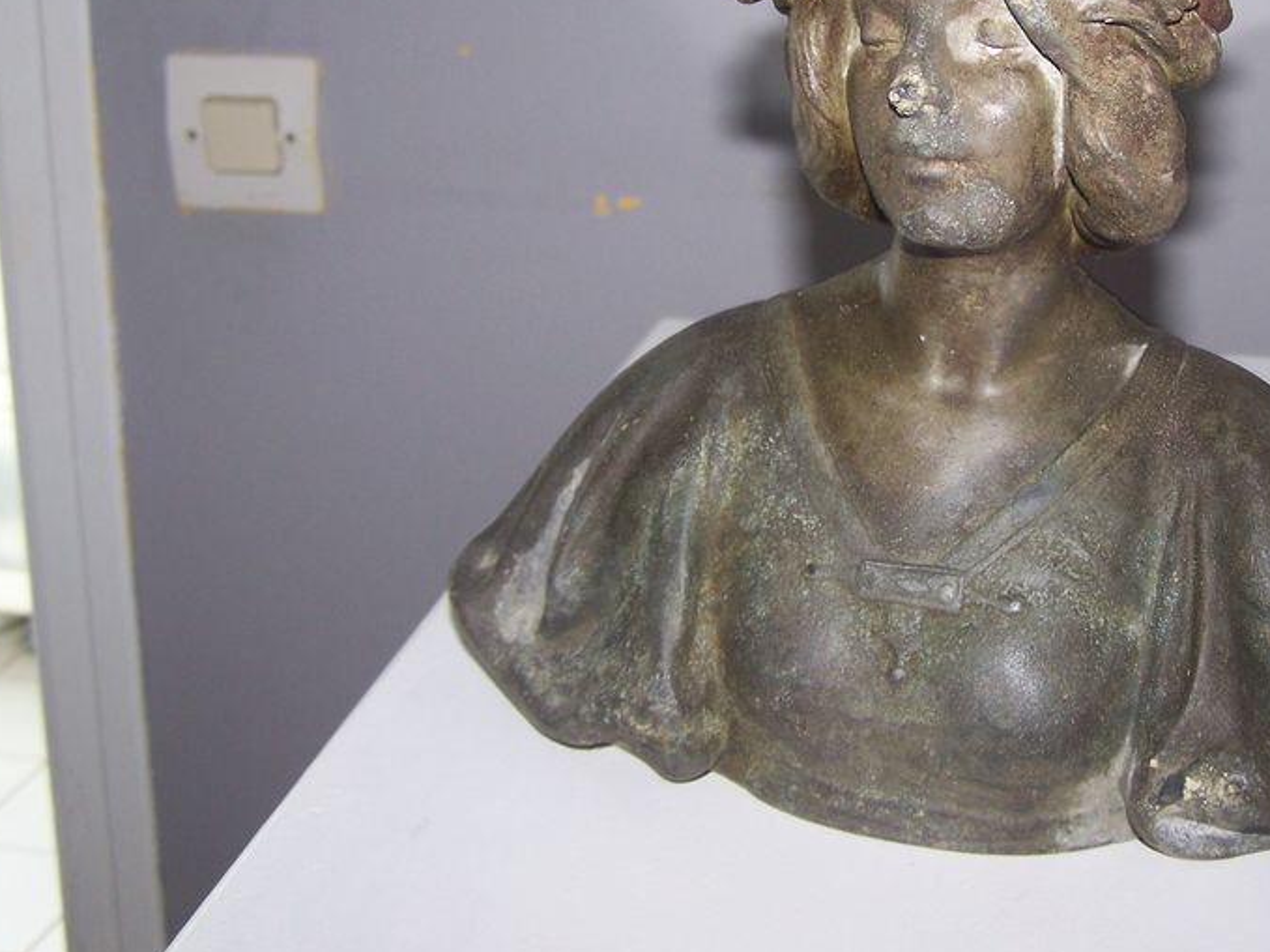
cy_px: 288
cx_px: 907
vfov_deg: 25.9
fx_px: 2054
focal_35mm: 56
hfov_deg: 33.8
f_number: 2.8
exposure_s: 1/60
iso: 80
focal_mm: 6.3
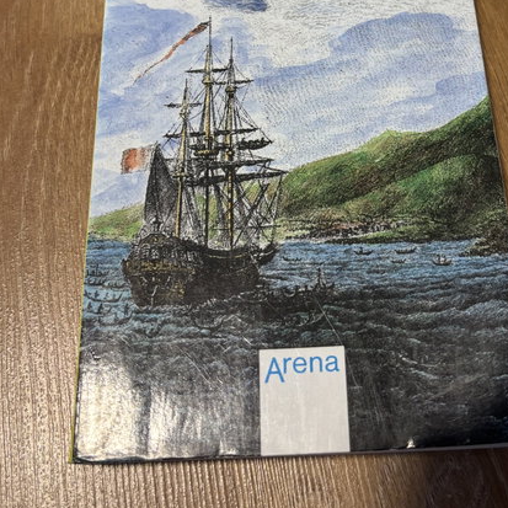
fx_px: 764
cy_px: 98
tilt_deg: -65.6
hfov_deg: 36.6
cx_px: 315
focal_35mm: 46
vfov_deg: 35.5
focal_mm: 5.96
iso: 125
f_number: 1.6
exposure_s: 1/50
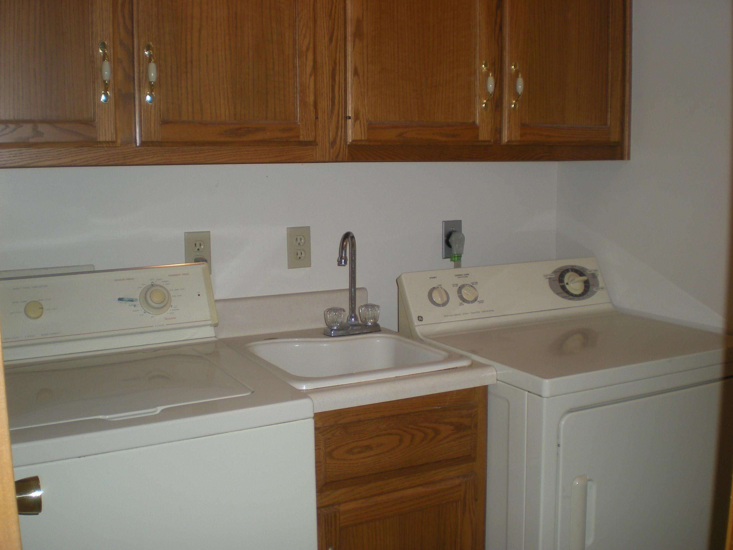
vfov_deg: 36.8
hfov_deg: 47.9
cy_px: 279
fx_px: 826
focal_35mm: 39
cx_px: 363
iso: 72
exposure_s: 1/60
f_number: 3.1
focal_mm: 6.3
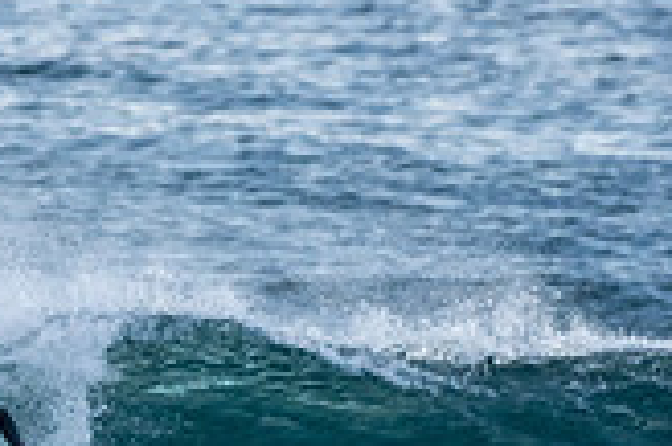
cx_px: 143
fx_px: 49547
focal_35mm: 2657
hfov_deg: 0.8
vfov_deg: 0.5
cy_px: 538
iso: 1800
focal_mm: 500
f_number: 5.6
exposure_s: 1/1250
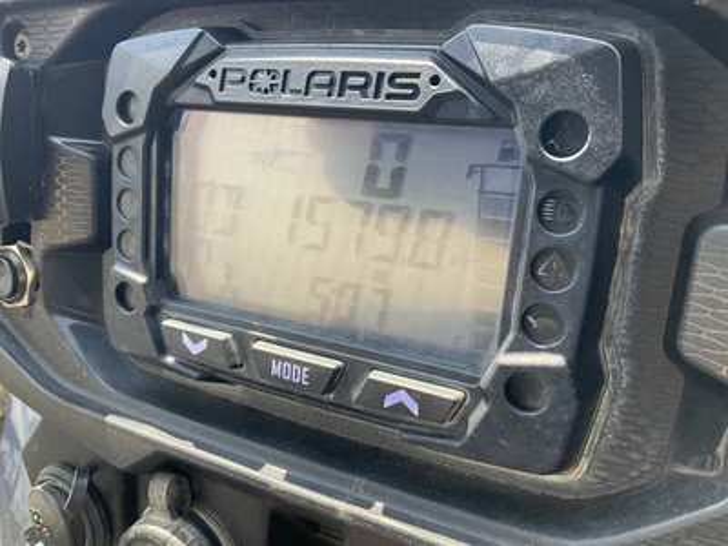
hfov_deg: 61.7
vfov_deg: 48.2
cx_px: 364
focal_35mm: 29
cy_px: 273
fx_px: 610
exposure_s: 1/268
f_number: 1.8
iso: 25
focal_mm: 3
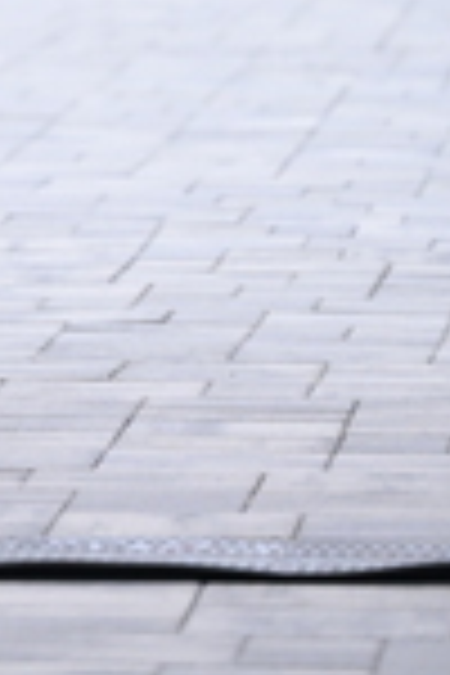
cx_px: -151
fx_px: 9655
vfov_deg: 4.0
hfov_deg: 2.7
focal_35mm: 515
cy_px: -428
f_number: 2.8
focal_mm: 140
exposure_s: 1/640
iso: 1250
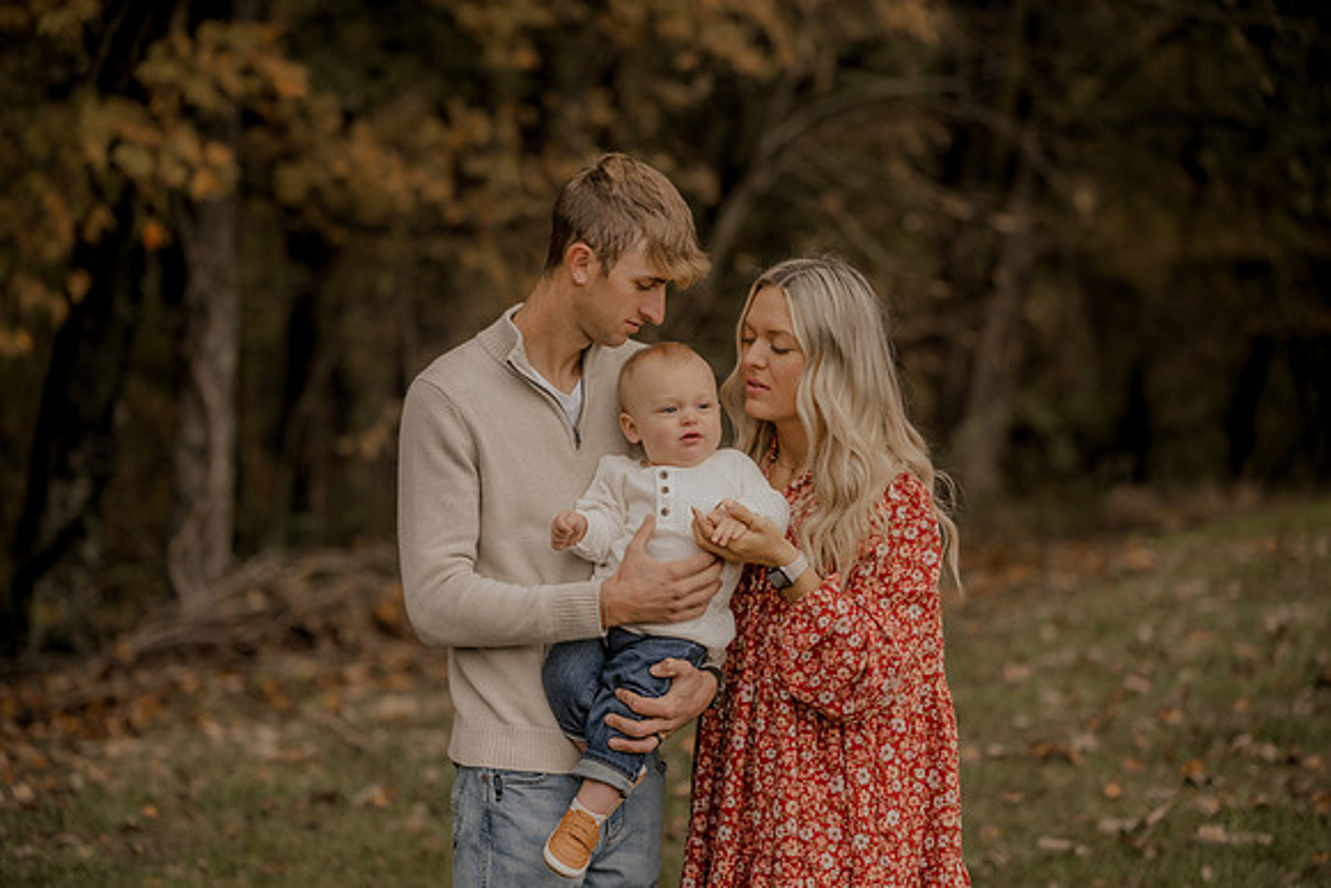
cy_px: 444
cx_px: 666
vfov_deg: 11.4
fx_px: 4437
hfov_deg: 17.1
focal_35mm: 120
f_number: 2.8
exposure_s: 1/125
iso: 250
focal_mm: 120
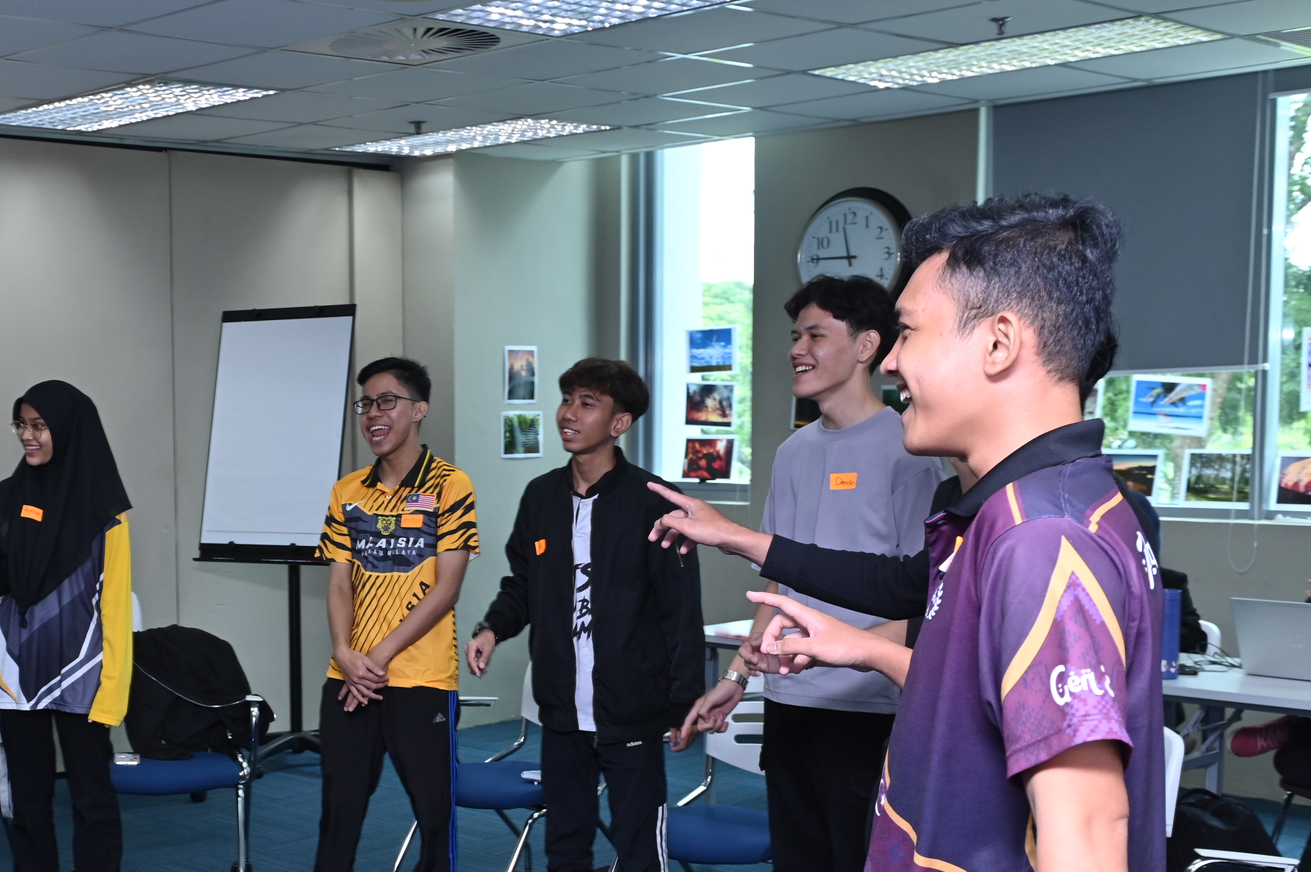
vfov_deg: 24.8
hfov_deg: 35.6
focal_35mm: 54
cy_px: 615
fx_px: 1965
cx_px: 251
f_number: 4.5
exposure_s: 1/125
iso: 800
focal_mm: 31
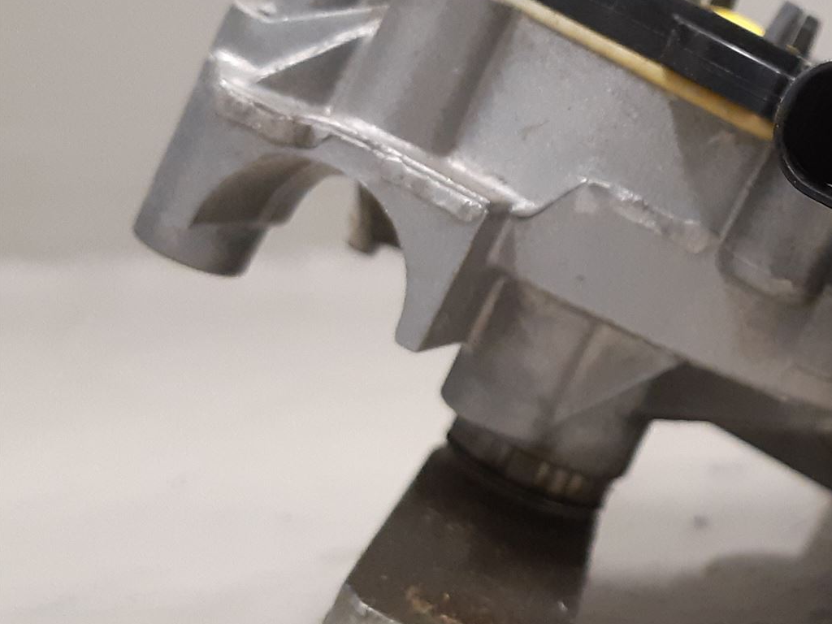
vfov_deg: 28.0
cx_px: 830
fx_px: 1250
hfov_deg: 33.7
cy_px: 266
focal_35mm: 52
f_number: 1.7
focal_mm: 3.93
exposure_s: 1/50
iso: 250
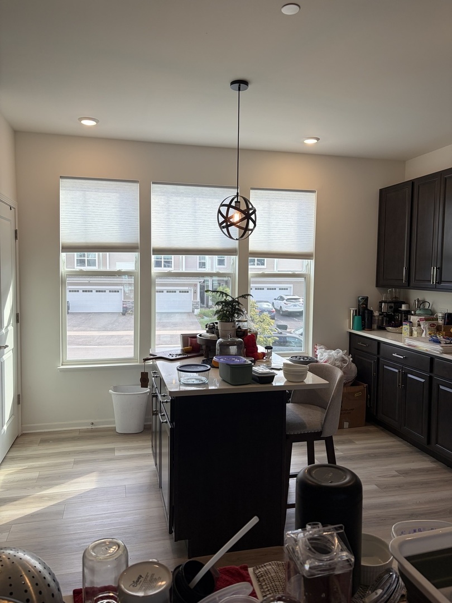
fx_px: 453
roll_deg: -0.6
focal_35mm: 26
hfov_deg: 53.1
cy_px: 302
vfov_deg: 67.3
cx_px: 226
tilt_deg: -2.2
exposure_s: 1/170
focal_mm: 5.96
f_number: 1.6
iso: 40
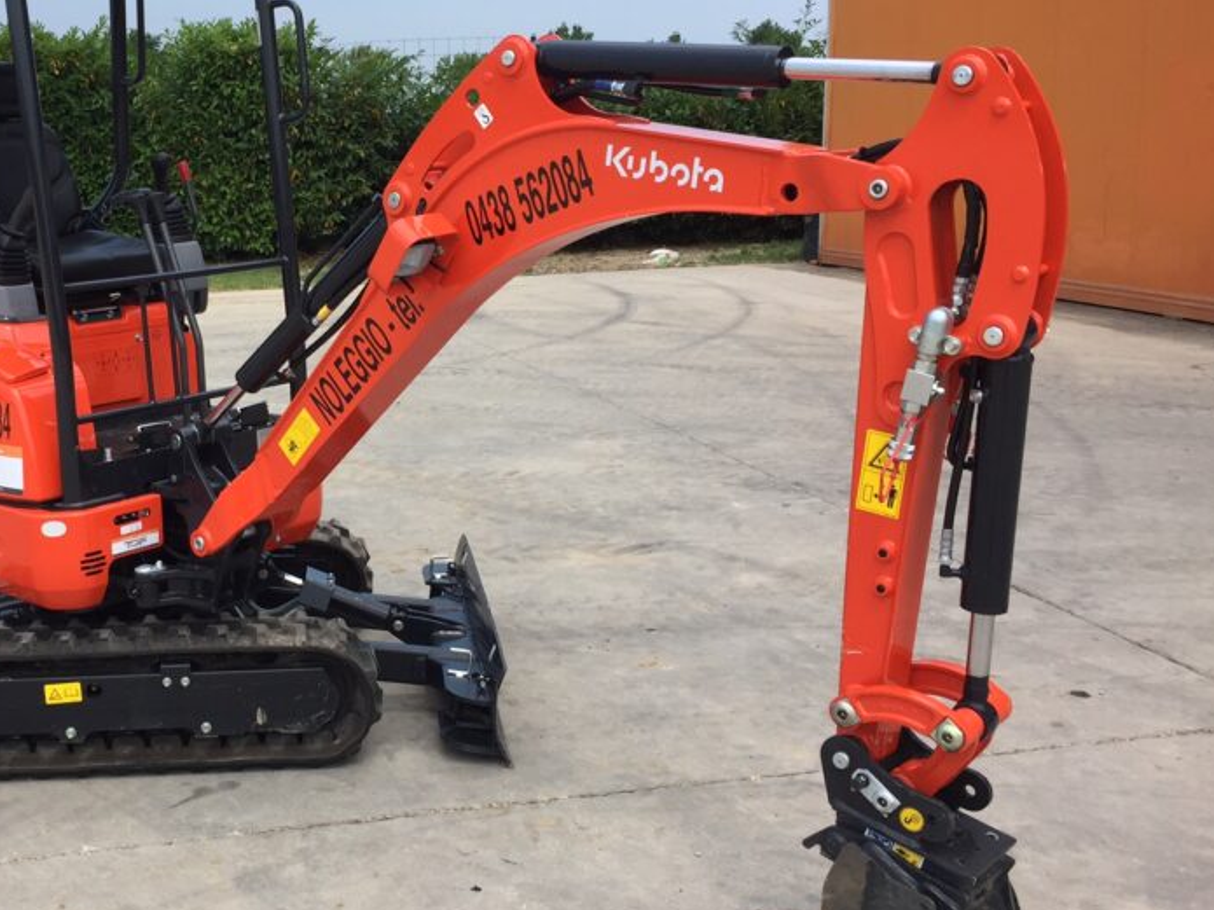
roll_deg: +1.7
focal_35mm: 43
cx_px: 321
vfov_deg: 33.6
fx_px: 1508
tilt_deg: -9.9
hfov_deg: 42.7
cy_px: 422
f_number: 2.2
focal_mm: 4.15
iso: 32
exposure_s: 1/1014
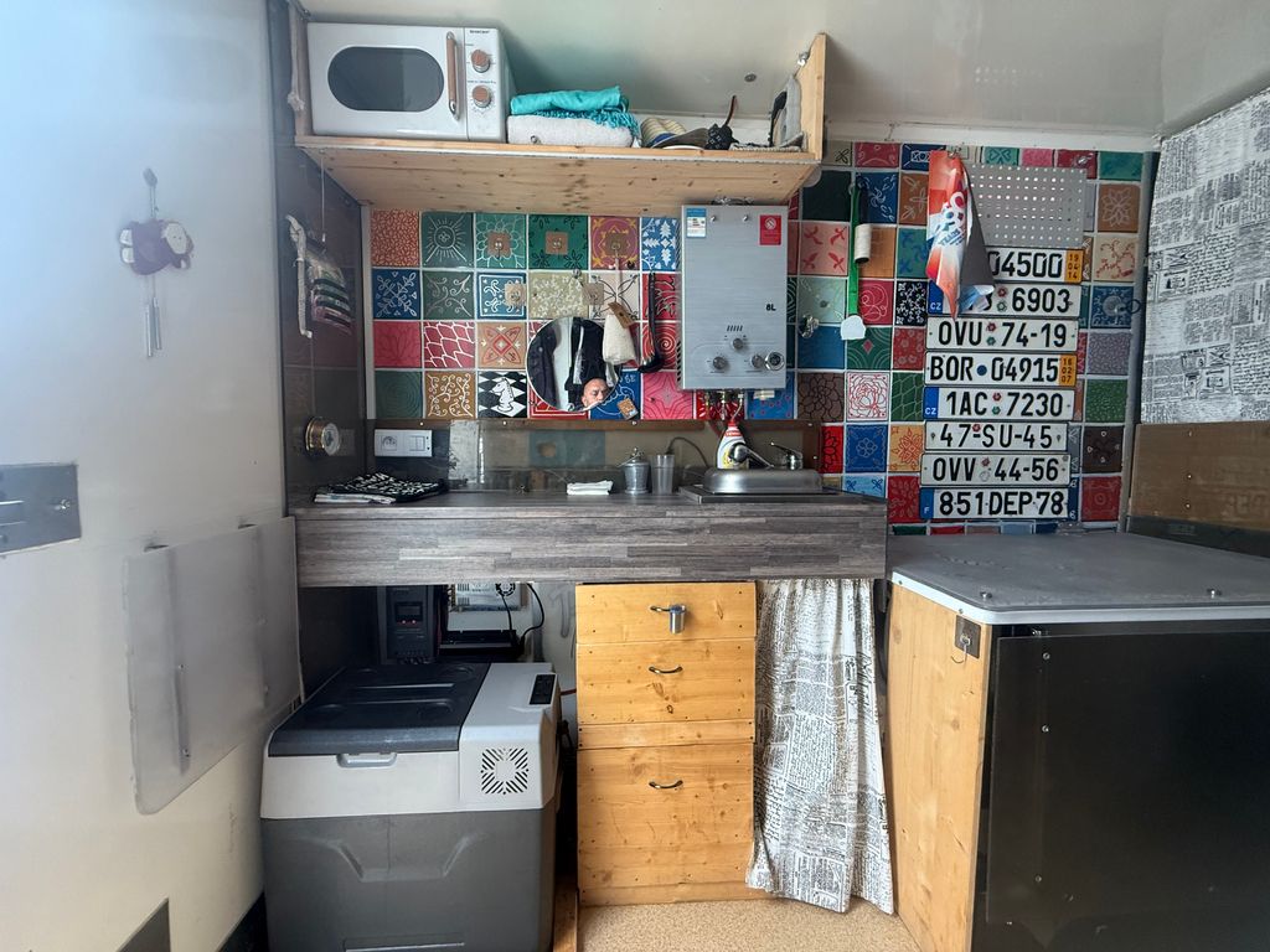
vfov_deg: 85.7
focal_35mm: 14
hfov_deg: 102.1
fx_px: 514
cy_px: 476
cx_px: 635
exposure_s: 1/99
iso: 250
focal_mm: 2.22
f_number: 2.2
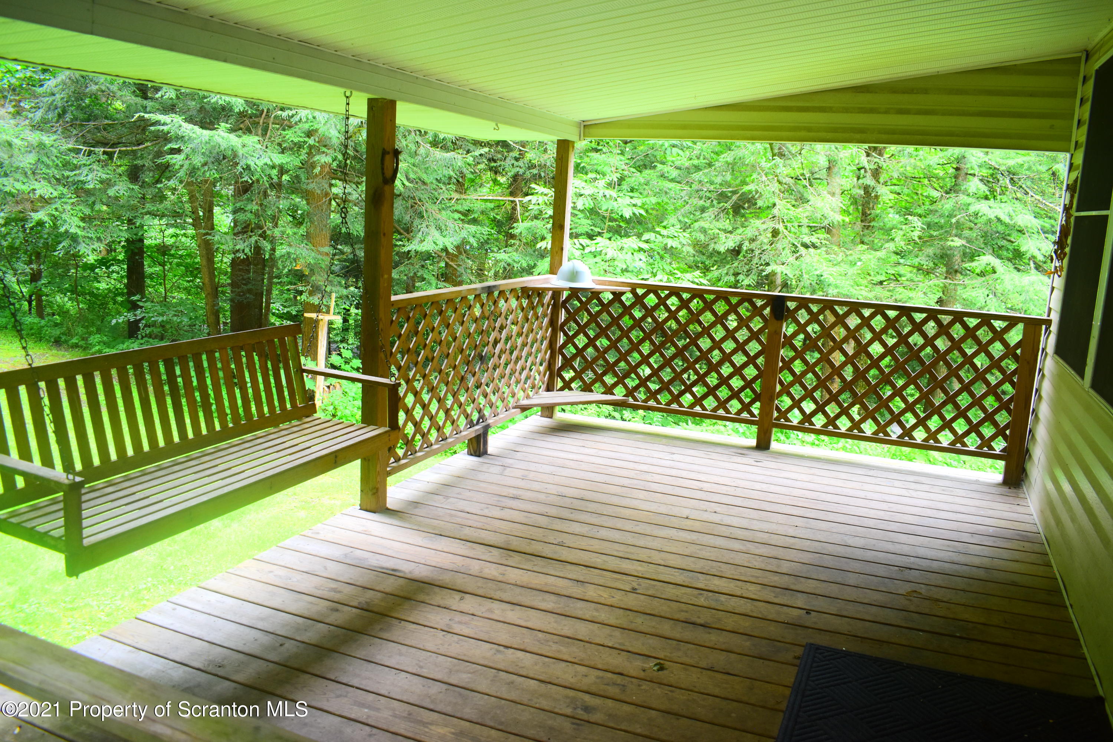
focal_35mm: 27
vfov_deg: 47.9
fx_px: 835
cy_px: 371
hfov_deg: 67.4
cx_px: 556
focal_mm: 18
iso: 400
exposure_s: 1/80
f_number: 4.5
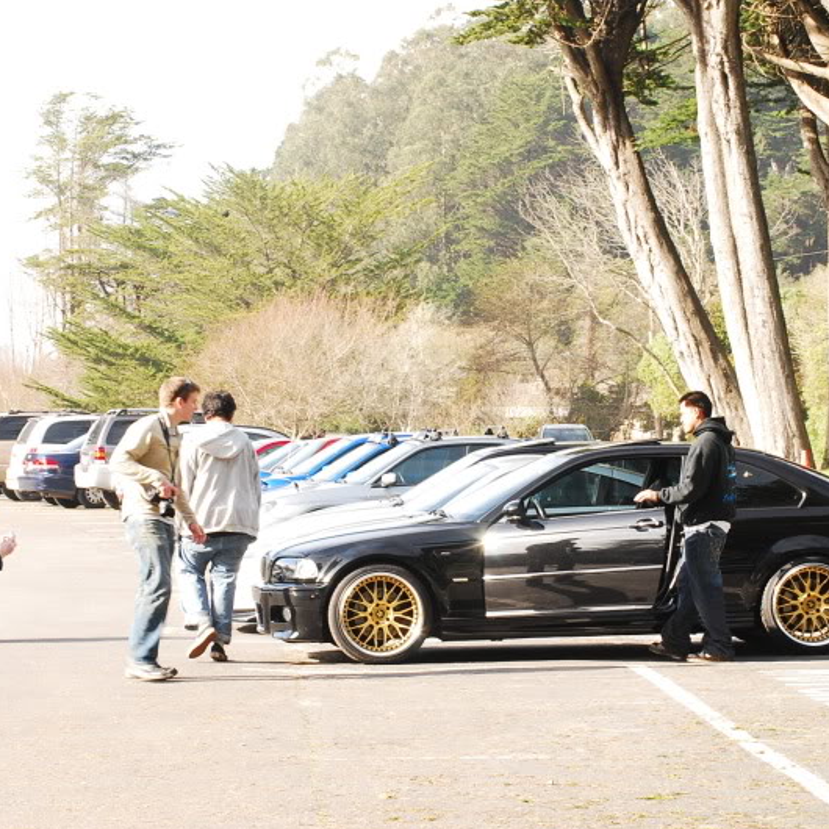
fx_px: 3441
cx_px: 359
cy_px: 417
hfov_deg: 13.7
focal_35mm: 127
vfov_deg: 13.7
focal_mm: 66
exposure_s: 1/60
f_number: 18
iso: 400
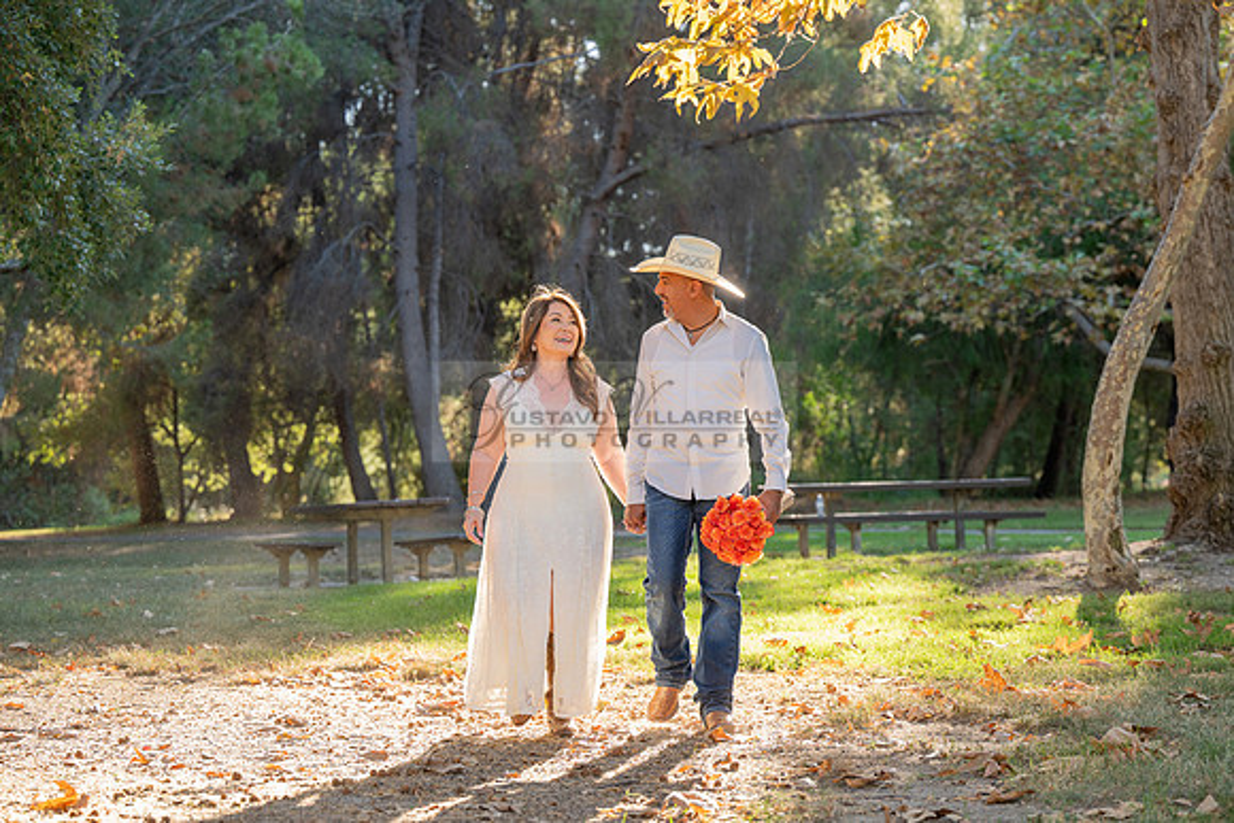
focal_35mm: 86
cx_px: 617
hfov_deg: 23.6
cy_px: 412
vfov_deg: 15.9
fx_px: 2948
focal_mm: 86
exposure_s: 1/200
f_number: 4
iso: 200
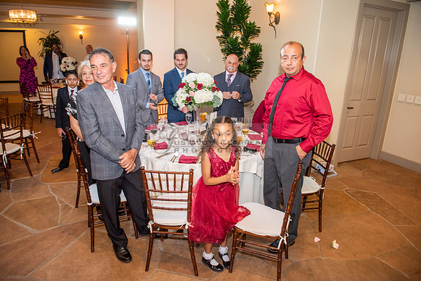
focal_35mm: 24
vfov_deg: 53.2
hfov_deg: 73.7
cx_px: 210
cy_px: 140
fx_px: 281
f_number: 3.5
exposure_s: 1/125
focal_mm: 24
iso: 1600
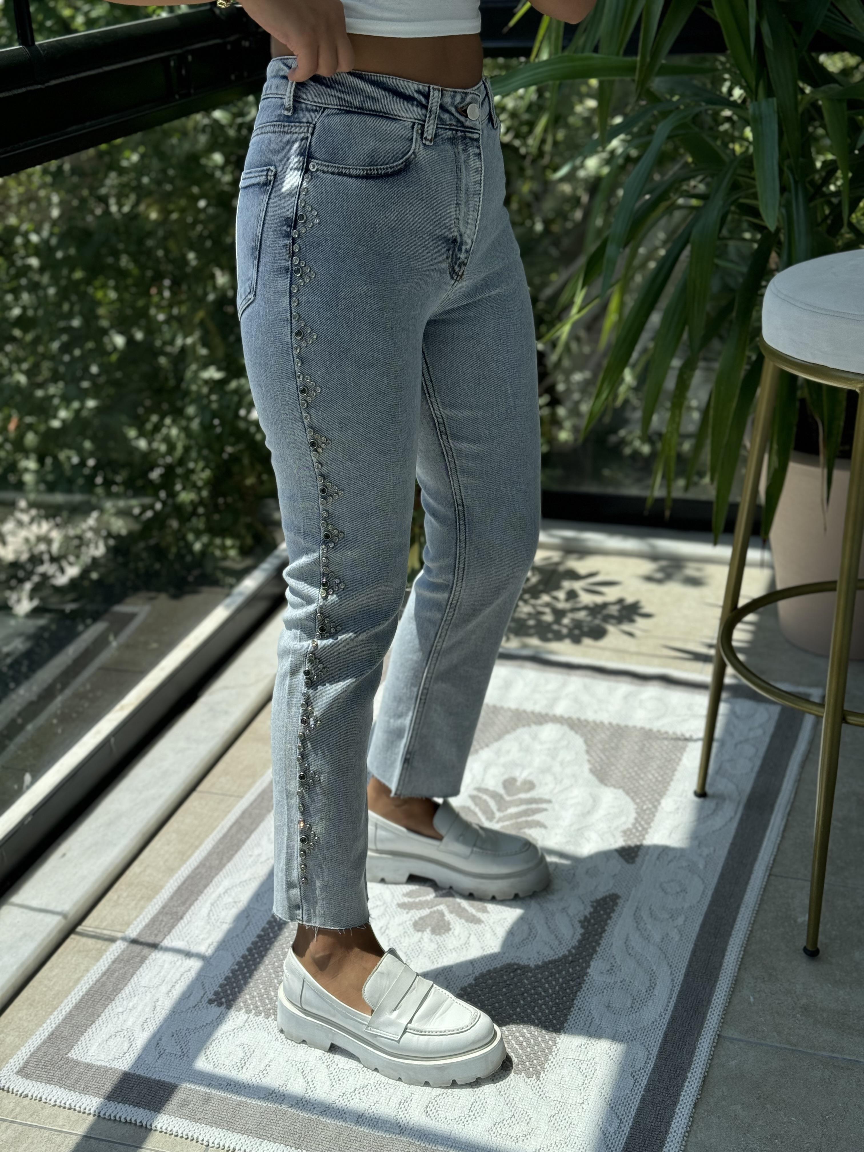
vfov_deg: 39.7
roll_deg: +2.9
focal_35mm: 48
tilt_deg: -36.0
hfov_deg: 30.3
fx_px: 1597
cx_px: 432
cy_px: 576
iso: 64
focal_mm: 6.76
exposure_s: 1/1193
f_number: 1.78
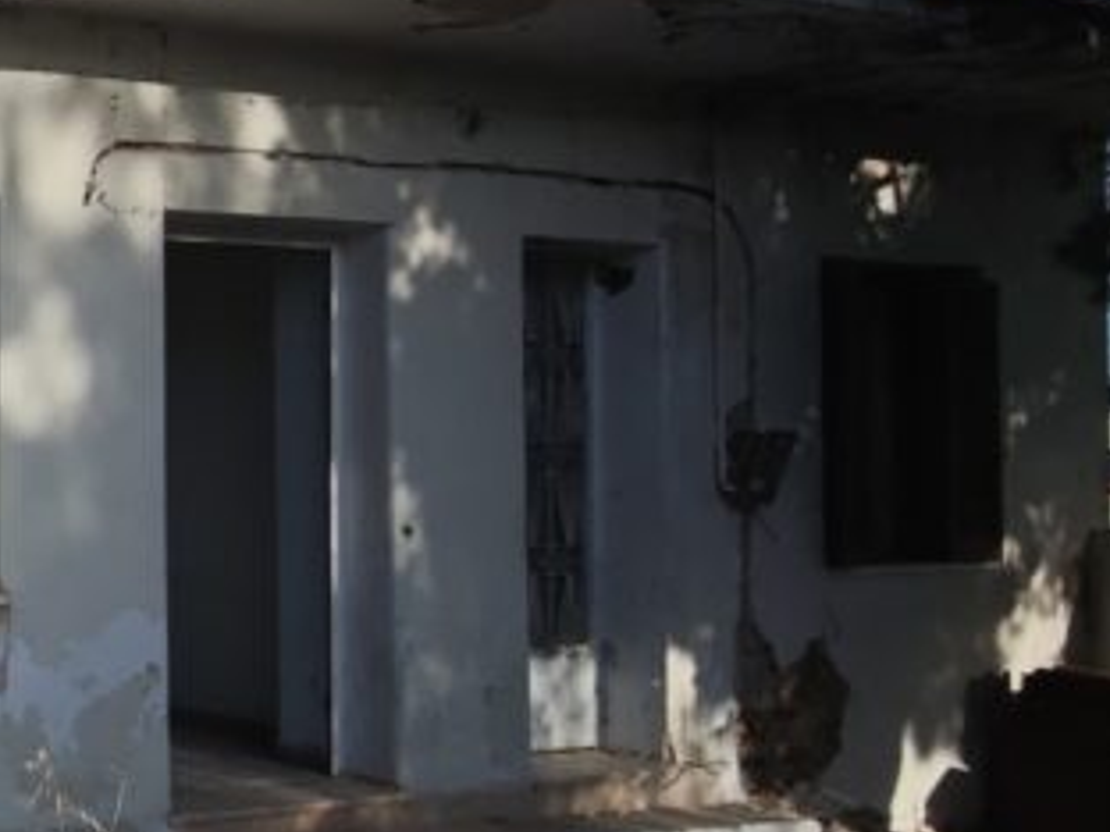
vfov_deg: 31.5
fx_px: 1475
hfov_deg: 25.7
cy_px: 405
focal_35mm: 46
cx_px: -687
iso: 50
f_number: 2.2
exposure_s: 1/954
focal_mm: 2.16
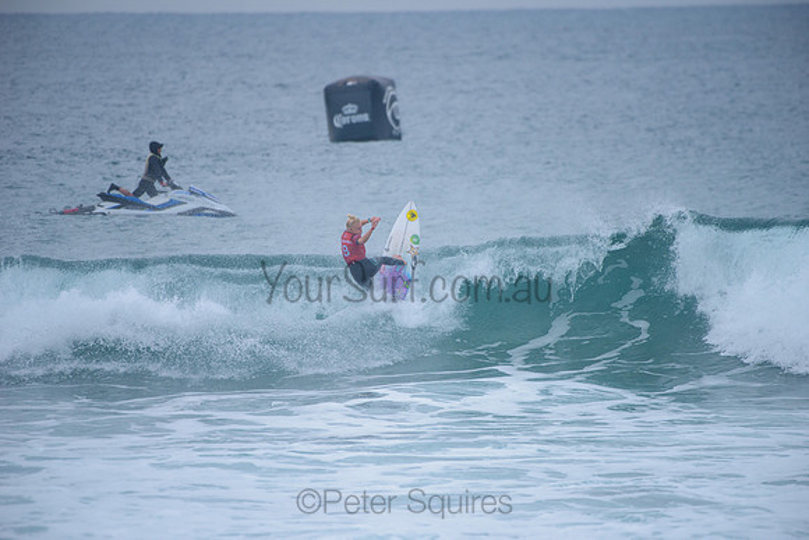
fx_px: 11238
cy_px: 270
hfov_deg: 4.1
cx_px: 404
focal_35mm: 500
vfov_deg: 2.8
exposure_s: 1/2000
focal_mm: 500
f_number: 5.6
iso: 400
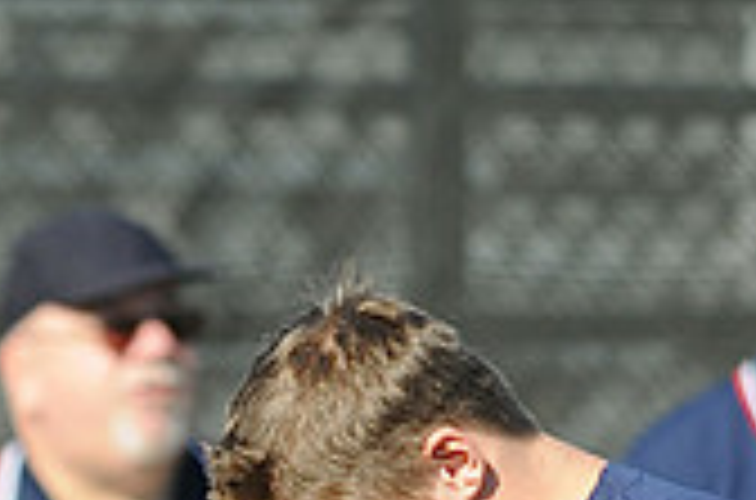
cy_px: 755
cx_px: 45
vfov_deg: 0.9
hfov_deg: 1.3
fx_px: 32542
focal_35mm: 1554
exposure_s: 1/1250
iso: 200
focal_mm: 300
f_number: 4
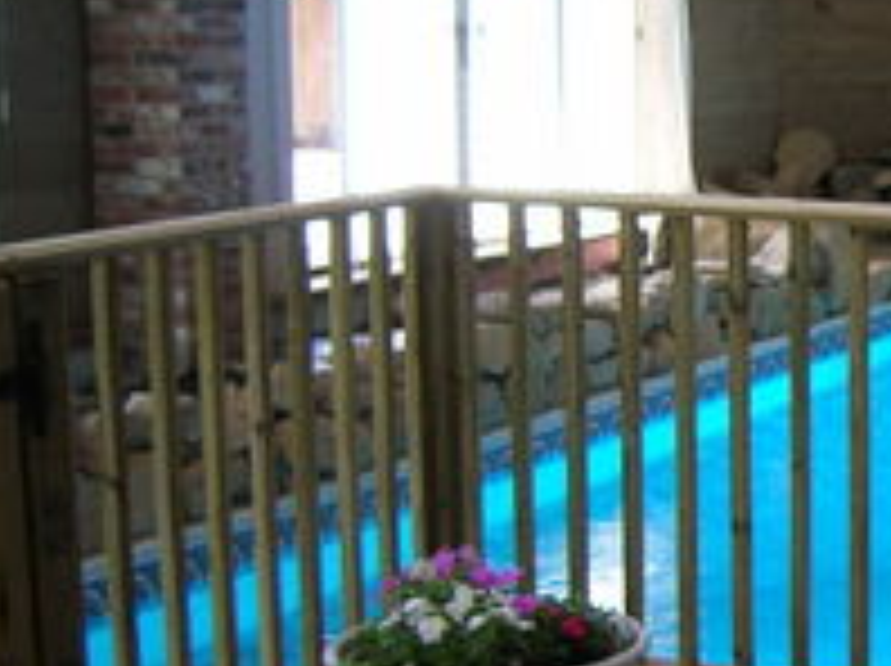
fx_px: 2211
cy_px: 416
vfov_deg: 17.1
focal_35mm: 86
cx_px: 1112
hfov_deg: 21.0
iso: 50
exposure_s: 1/33.8
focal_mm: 5.7
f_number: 2.9
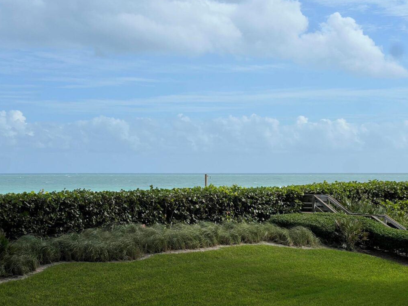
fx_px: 919
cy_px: 151
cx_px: 205
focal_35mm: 78
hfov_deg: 25.0
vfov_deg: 18.9
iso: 32
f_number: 2.8
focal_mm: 9
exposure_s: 1/1376
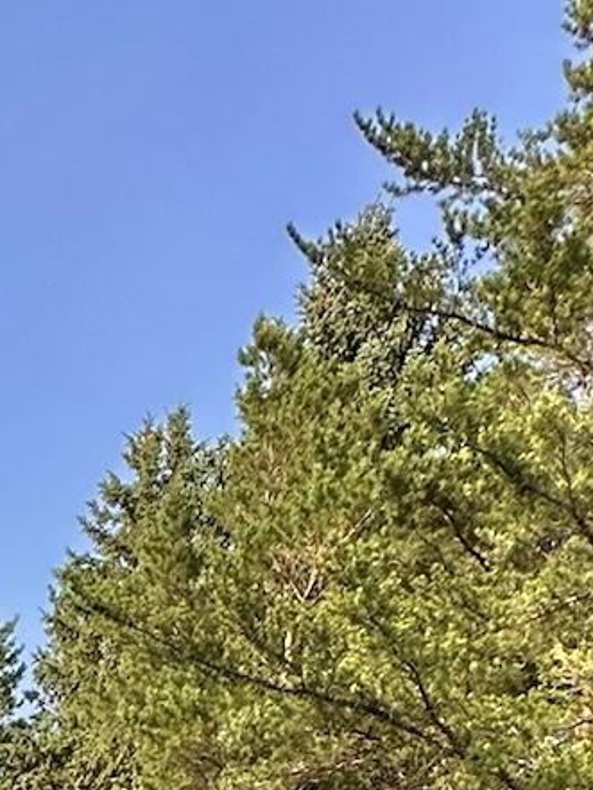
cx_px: -330
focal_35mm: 65
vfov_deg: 19.5
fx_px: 1484
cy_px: 1521
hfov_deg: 19.3
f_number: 2.2
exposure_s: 1/703
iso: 40
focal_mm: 2.22
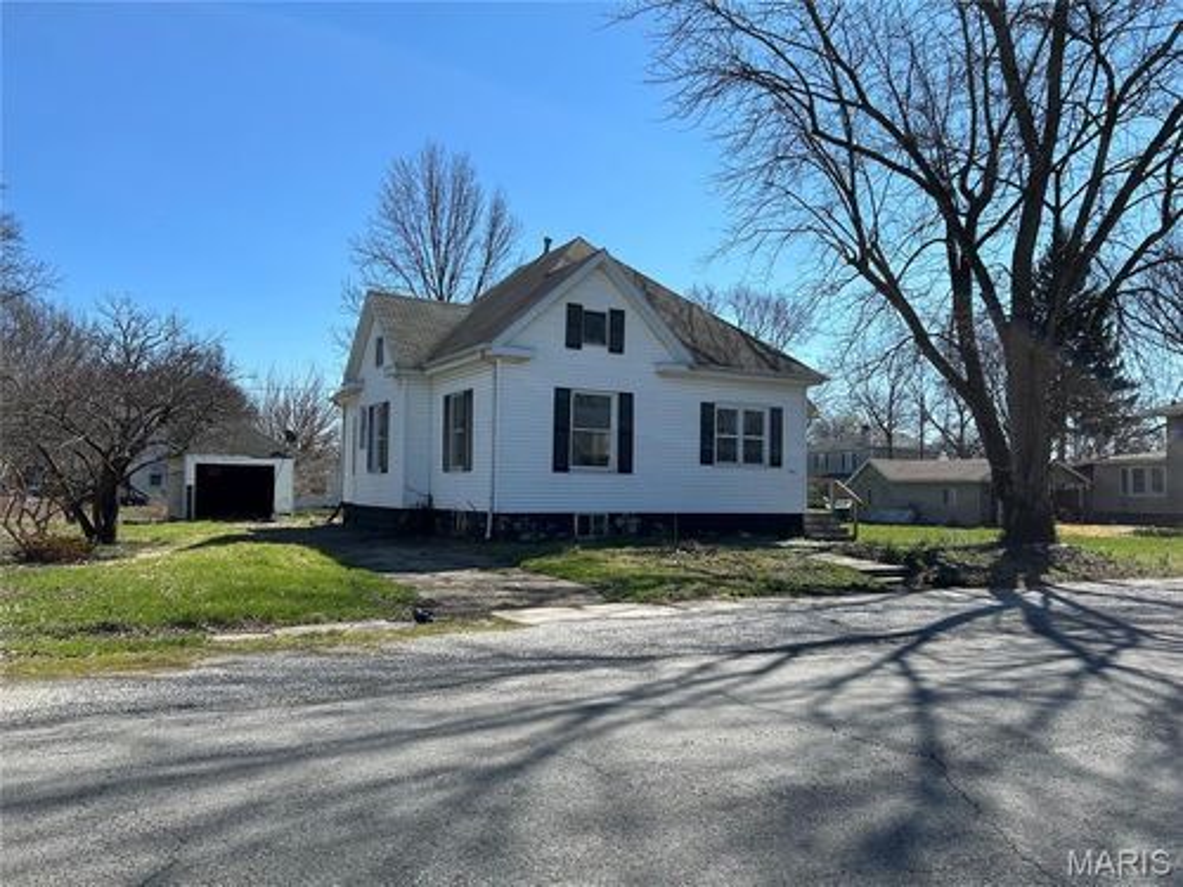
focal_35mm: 26
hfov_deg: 67.3
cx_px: 592
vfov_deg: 53.1
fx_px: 889
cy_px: 444
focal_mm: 5.7
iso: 50
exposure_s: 1/3831
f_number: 1.5
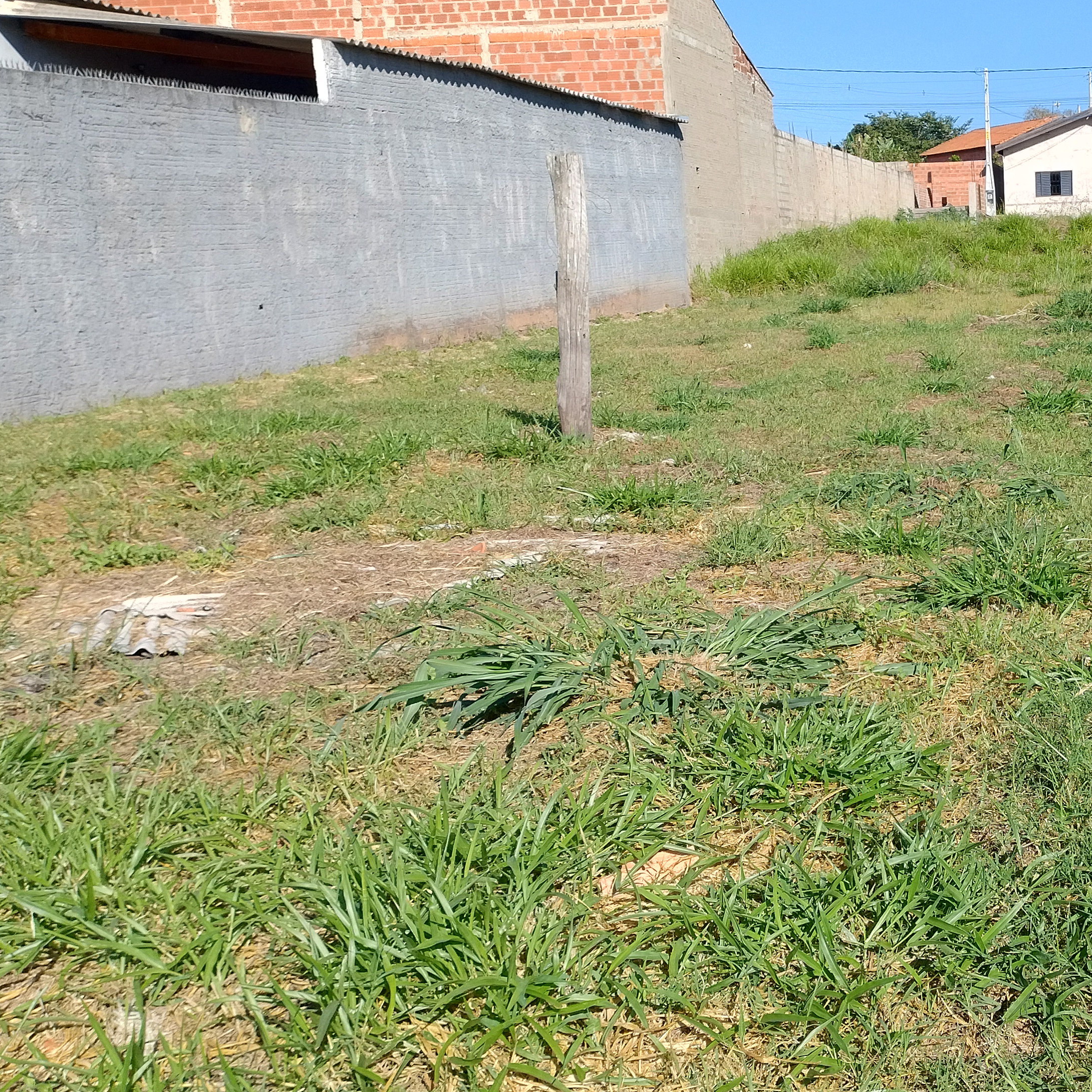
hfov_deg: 33.7
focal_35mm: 47
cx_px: 1021
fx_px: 1677
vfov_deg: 36.0
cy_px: 515
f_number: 1.7
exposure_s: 1/560
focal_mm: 4.71
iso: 100
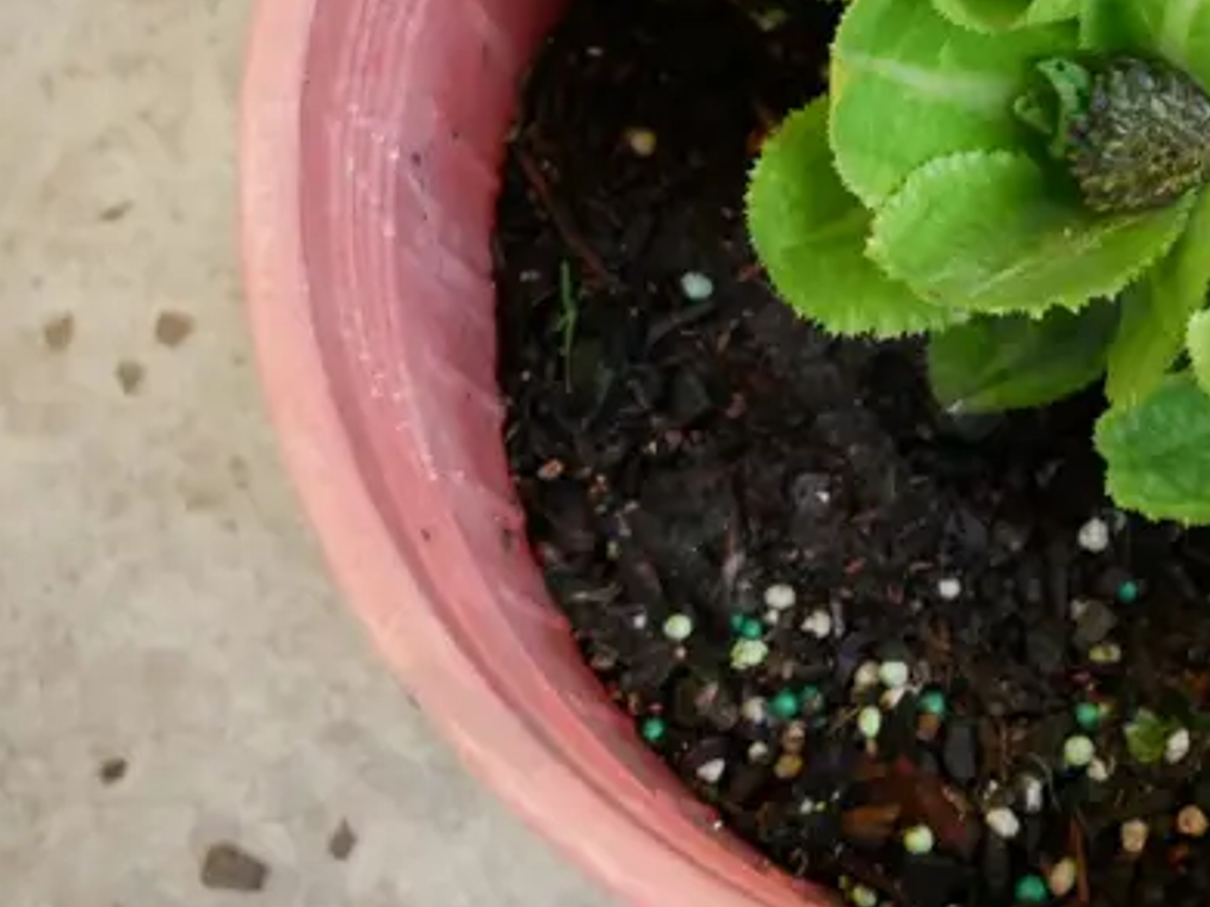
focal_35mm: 89
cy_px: 9
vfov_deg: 16.3
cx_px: 1411
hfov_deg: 20.7
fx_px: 3110
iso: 2000
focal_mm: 17
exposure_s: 1/60
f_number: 4
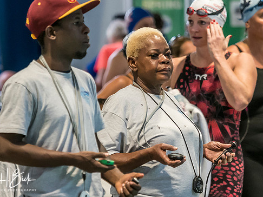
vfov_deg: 2.4
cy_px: 94
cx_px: 161
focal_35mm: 630
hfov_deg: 3.1
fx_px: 4784
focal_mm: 150
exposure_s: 1/200
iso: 1600
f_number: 2.8
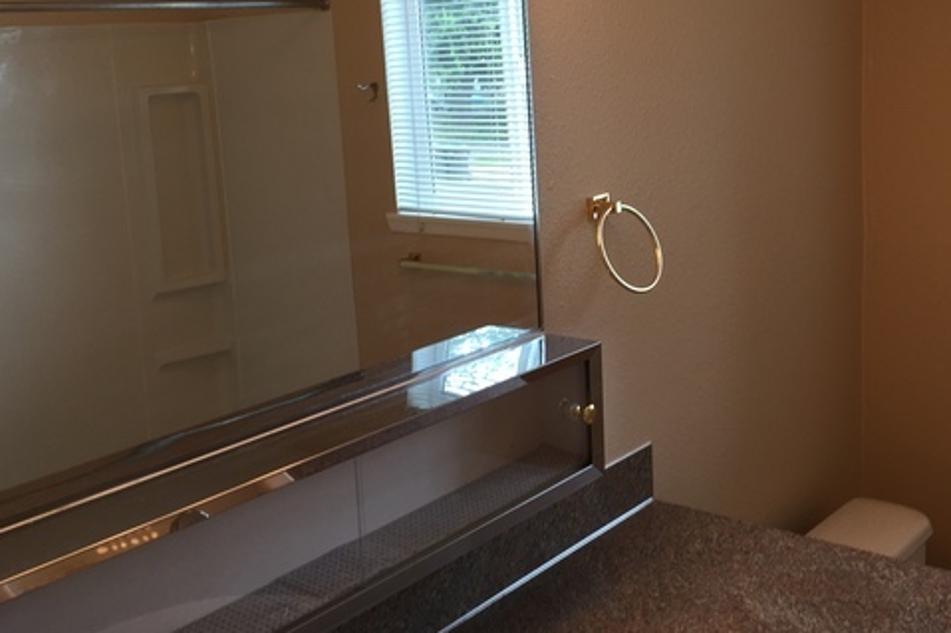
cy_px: 246
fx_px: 1109
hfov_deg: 45.9
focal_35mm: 42
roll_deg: +1.2
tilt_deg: -8.8
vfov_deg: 31.8
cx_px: 607
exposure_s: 1/60
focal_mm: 4.15
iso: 32
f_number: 2.2
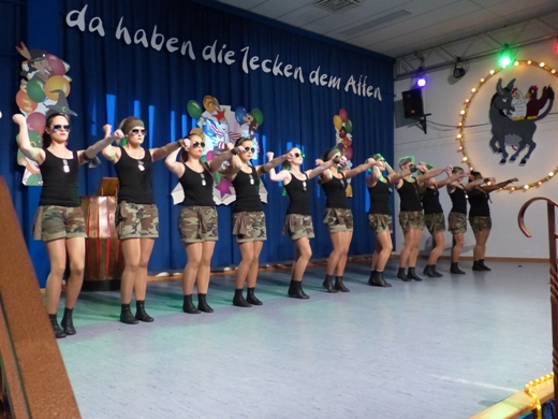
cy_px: 210
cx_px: 279
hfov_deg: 55.4
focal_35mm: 33
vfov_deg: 42.9
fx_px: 532
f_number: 2.8
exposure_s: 1/50
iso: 800
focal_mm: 5.9
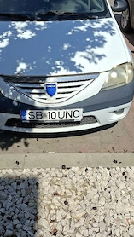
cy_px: 77
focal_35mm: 36
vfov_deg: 54.0
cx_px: 55
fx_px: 227
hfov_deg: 32.8
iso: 50
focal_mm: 5.54
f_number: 1.8
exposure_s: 1/3333
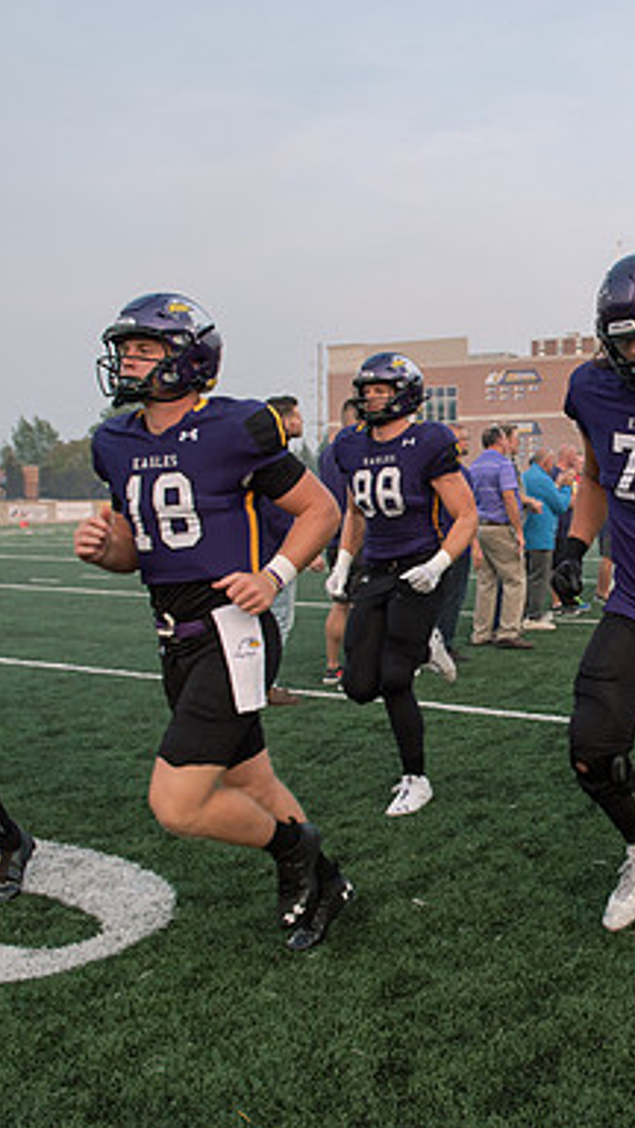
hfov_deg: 29.7
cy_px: 565
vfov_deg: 52.8
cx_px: 585
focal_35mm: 38
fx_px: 1137
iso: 640
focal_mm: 24
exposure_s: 1/640
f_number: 5
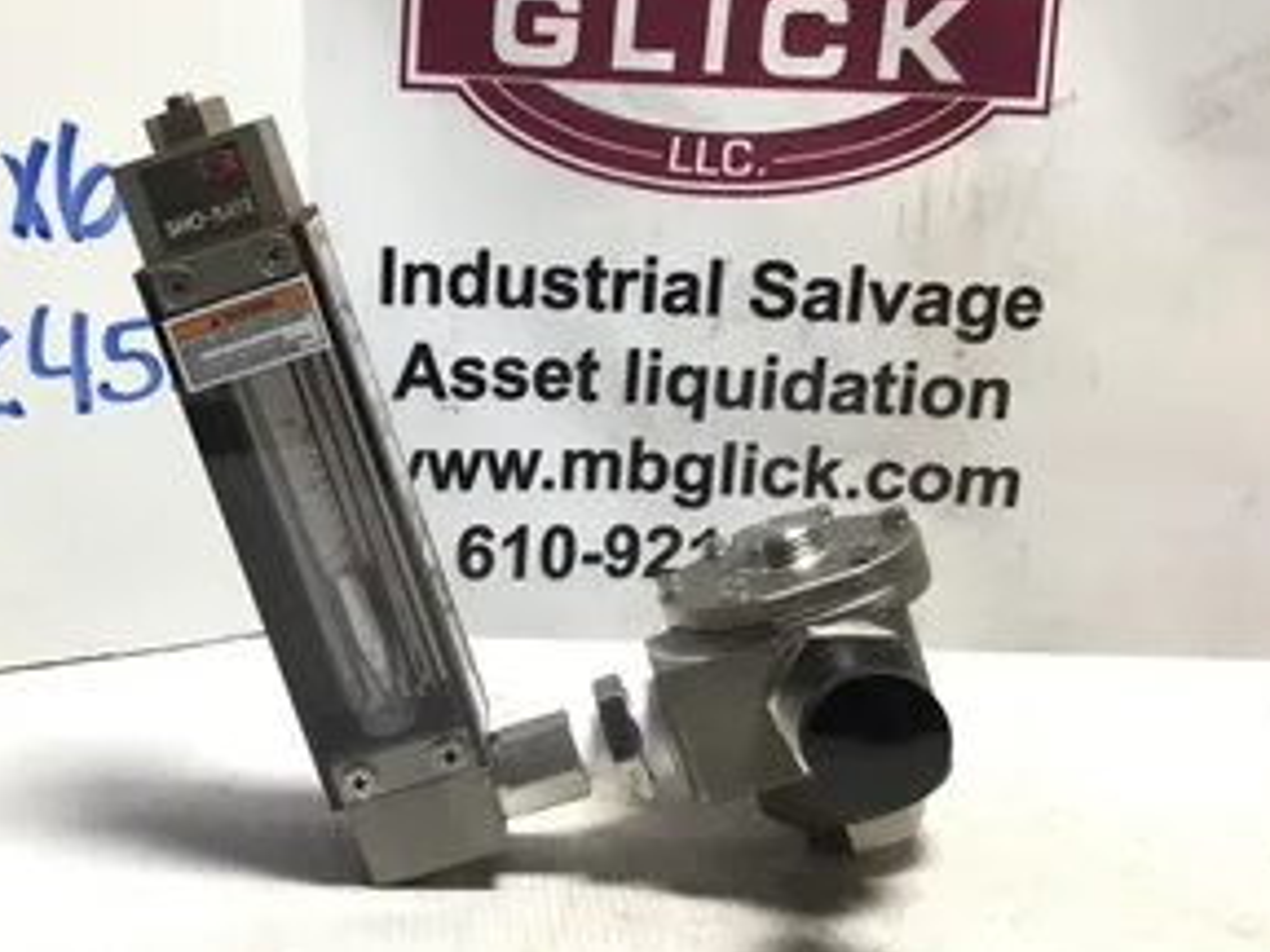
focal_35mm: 43
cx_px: 450
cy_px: 441
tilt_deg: -13.3
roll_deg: -3.9
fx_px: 1578
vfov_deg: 33.6
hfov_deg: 43.4
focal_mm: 3.3
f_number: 2.4
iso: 40
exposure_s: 1/120
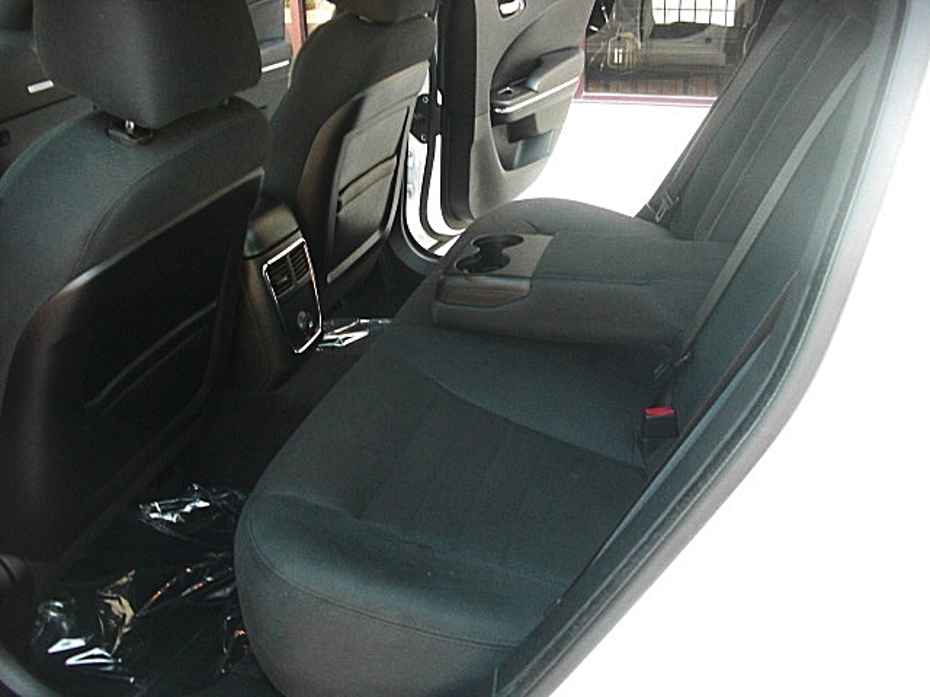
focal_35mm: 36
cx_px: 465
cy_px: 348
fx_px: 967
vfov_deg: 39.7
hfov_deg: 51.4
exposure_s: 1/80
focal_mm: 6.3
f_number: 2.8
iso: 400
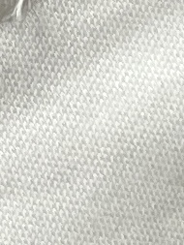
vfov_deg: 13.1
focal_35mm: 128
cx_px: -121
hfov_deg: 11.0
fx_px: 906
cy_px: 510
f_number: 1.8
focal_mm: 4.25
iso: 64
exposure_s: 1/121
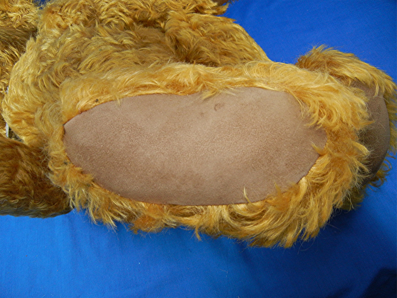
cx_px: 198
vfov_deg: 46.8
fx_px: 344
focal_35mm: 30
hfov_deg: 60.0
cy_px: 149
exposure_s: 1/30
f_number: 3.5
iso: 230
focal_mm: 5.4
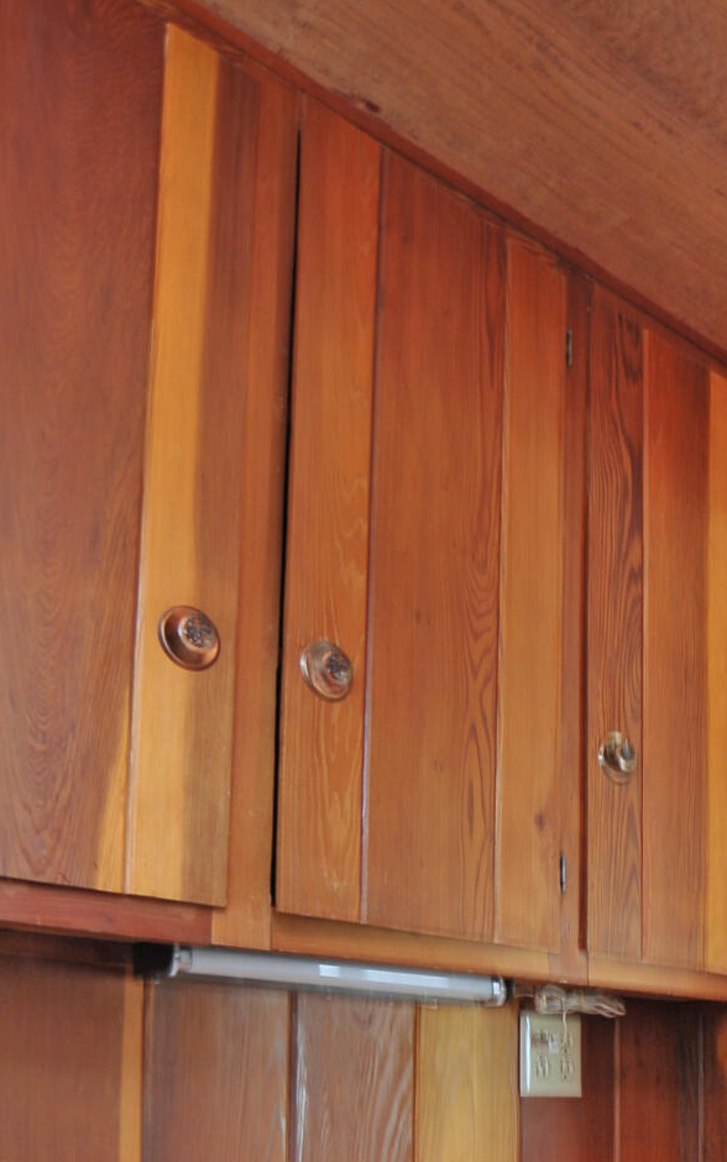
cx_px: 737
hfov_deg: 30.4
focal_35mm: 39
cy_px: 1064
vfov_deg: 45.3
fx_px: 1236
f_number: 4.5
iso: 640
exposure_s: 1/30
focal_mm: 18
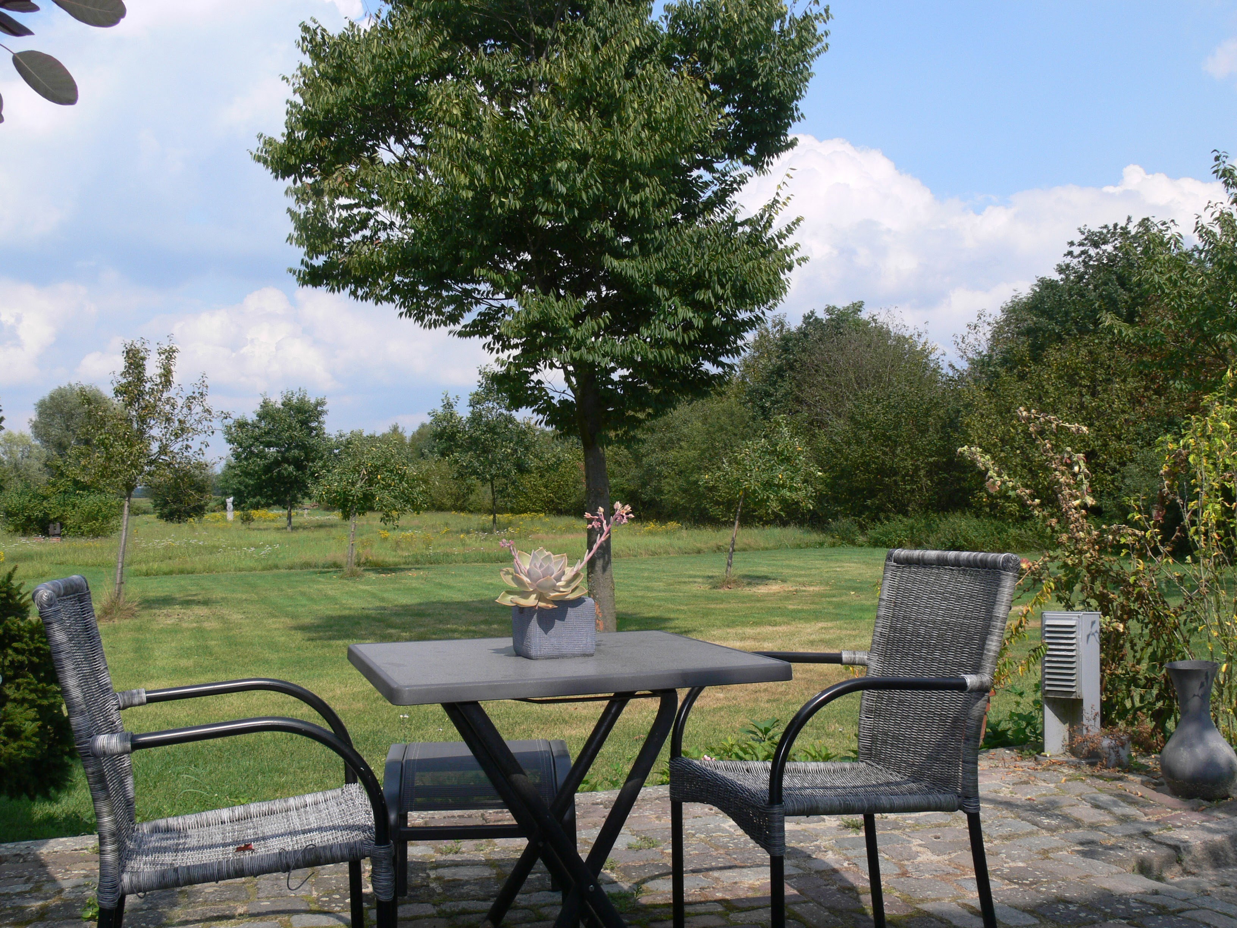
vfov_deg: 40.7
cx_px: 618
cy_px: 464
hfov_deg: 52.6
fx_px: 1251
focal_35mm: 35
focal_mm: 7.5
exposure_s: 1/320
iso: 80
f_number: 5.6
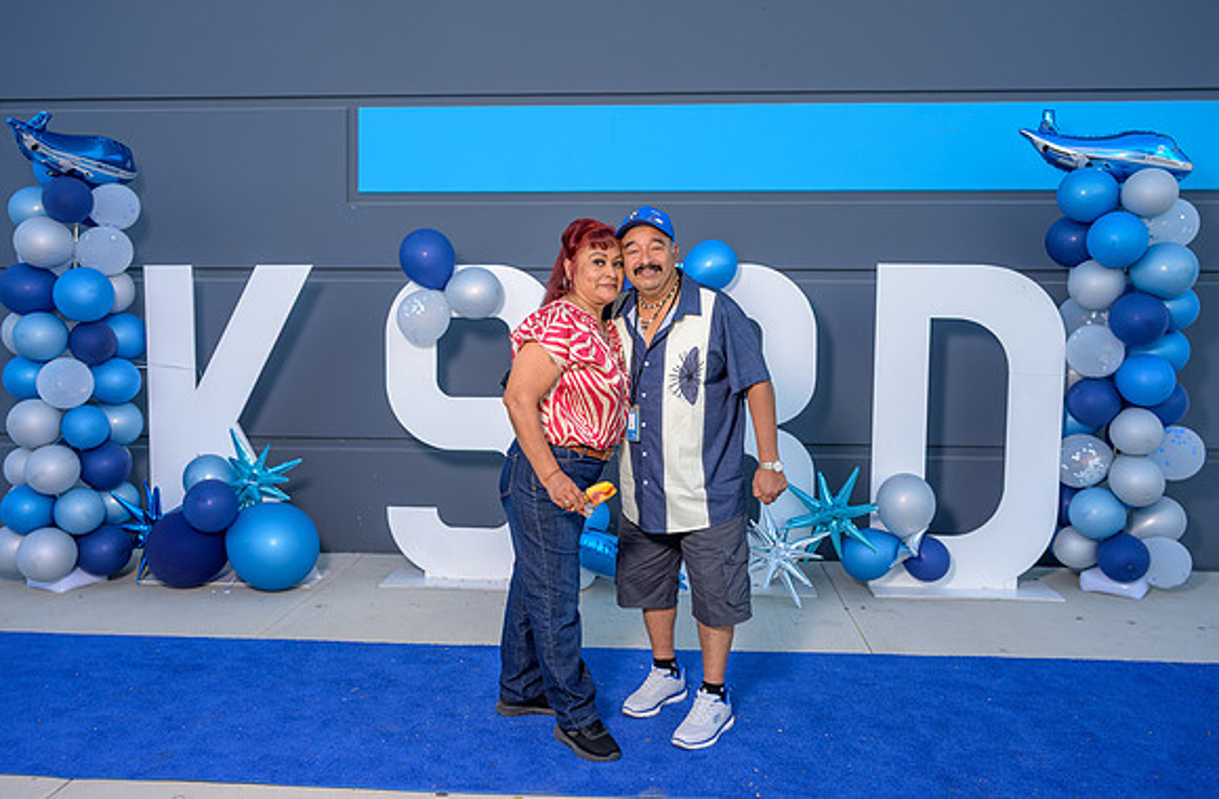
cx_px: 597
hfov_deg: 60.8
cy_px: 384
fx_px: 1039
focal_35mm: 31
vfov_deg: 42.0
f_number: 4
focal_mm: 29
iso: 100
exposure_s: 1/250
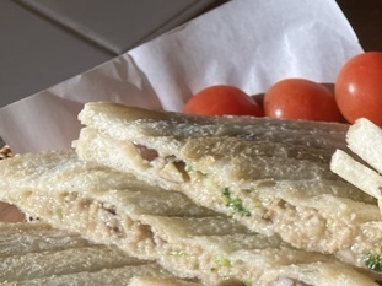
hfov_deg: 24.8
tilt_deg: -54.7
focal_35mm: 72
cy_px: 295
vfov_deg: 19.7
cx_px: 442
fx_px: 794
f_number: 1.8
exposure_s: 1/889
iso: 32
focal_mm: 3.99
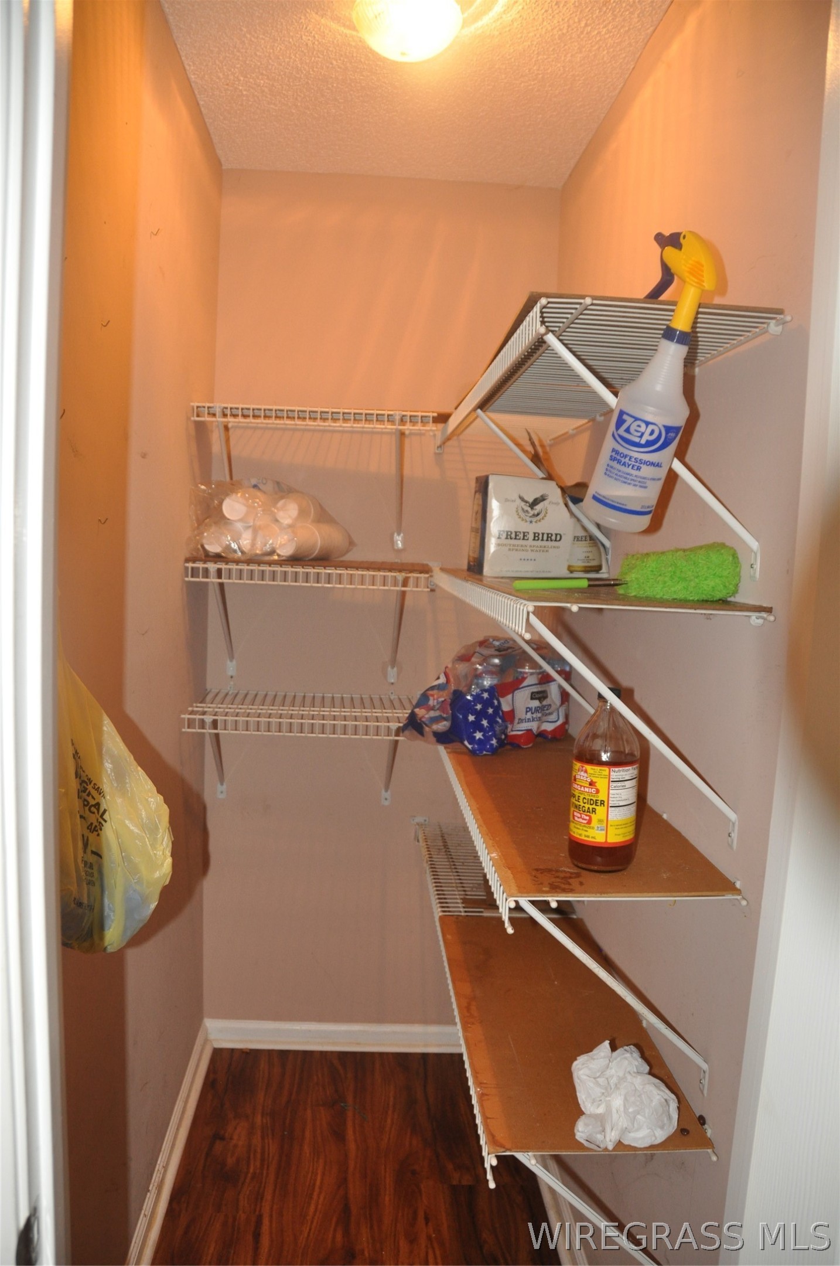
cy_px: 633
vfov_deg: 67.5
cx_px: 420
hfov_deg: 47.8
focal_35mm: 27
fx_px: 948
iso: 800
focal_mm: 18
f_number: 3.5
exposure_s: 1/60
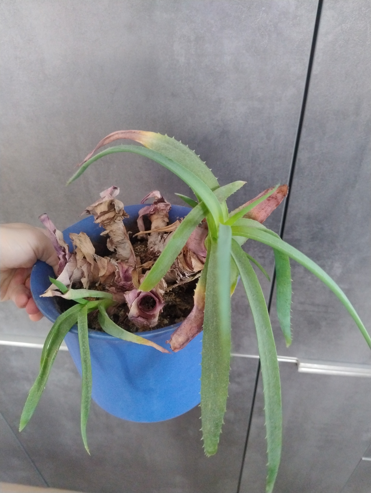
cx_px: 186
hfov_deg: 56.9
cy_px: 246
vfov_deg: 71.5
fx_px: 342
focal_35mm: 24
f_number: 1.8
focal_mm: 5.56
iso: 2541
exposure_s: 1/33.3
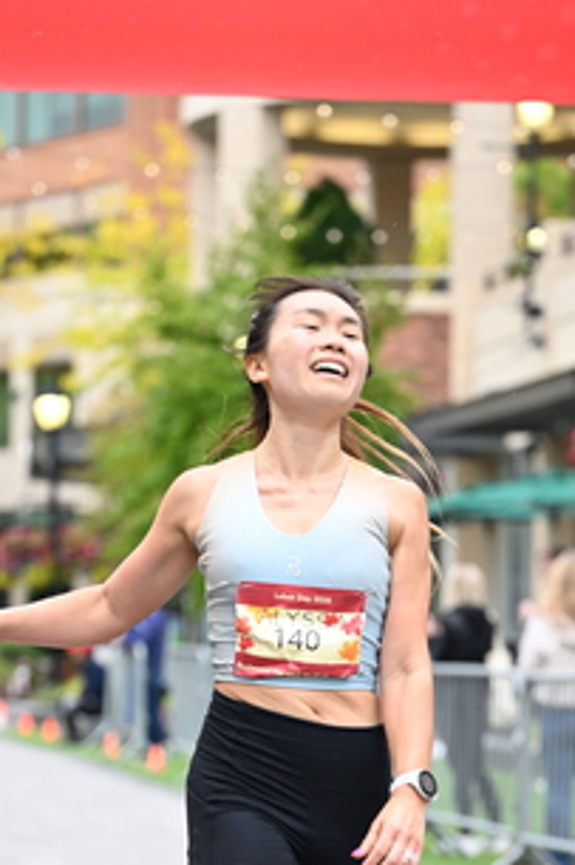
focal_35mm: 148
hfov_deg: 9.3
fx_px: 3550
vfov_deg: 13.8
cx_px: 310
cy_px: 712
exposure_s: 1/1250
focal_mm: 82
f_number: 2.8
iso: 1250
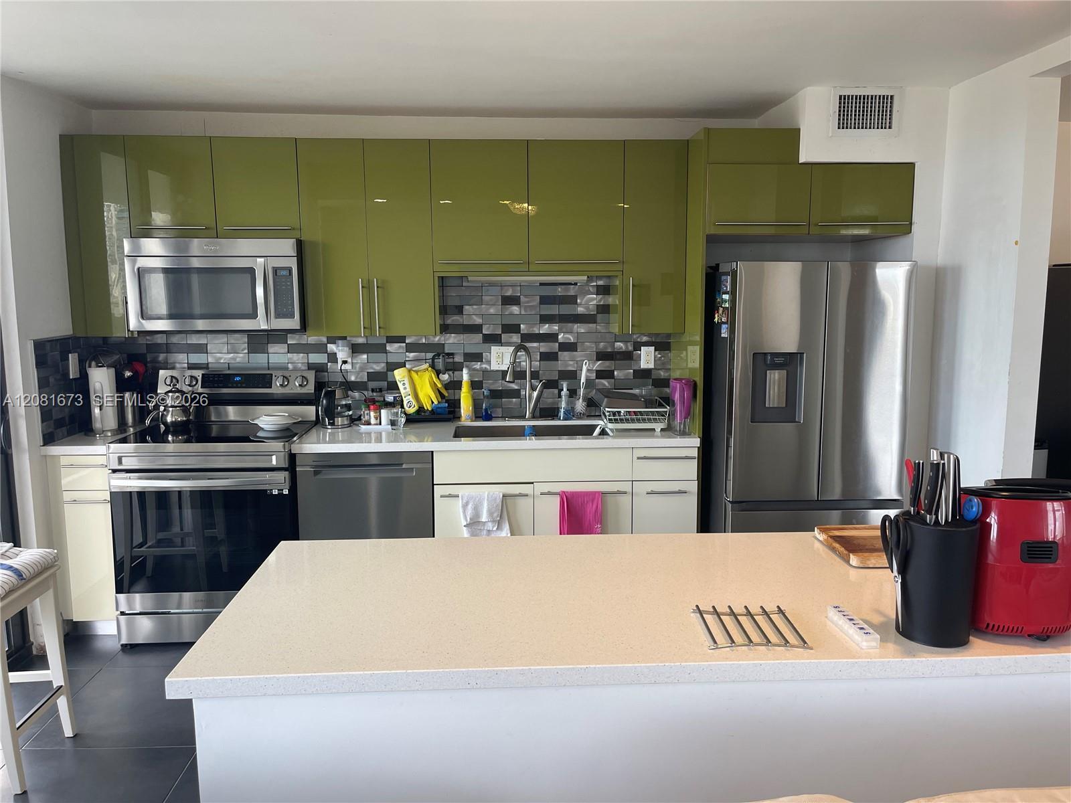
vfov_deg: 54.9
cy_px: 402
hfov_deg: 69.4
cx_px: 536
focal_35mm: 25
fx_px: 773
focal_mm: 5.1
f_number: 1.6
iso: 80
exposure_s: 1/120
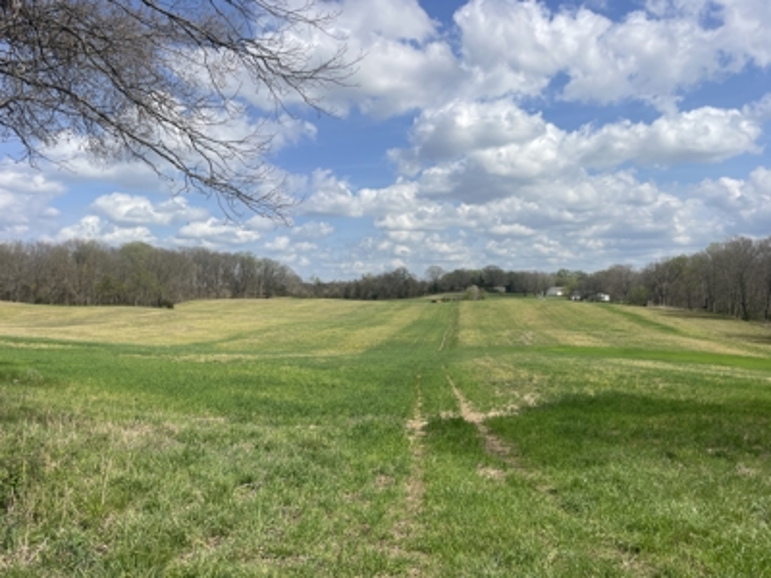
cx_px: 386
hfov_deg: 67.3
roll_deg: +1.2
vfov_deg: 53.1
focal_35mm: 26
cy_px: 289
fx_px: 579
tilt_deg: +1.4
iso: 32
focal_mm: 4.2
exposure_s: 1/6135
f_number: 1.6
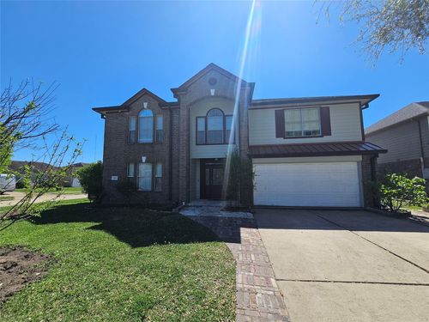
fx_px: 161
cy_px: 161
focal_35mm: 13
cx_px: 214
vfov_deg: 89.9
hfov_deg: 106.2
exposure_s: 1/2812
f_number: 2.2
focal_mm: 2.2
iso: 50
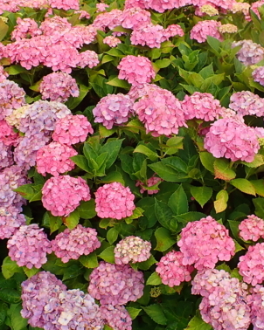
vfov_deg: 30.5
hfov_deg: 24.5
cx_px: 167
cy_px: 164
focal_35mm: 62
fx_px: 606
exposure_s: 1/125
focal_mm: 5.5
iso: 100
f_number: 3.2
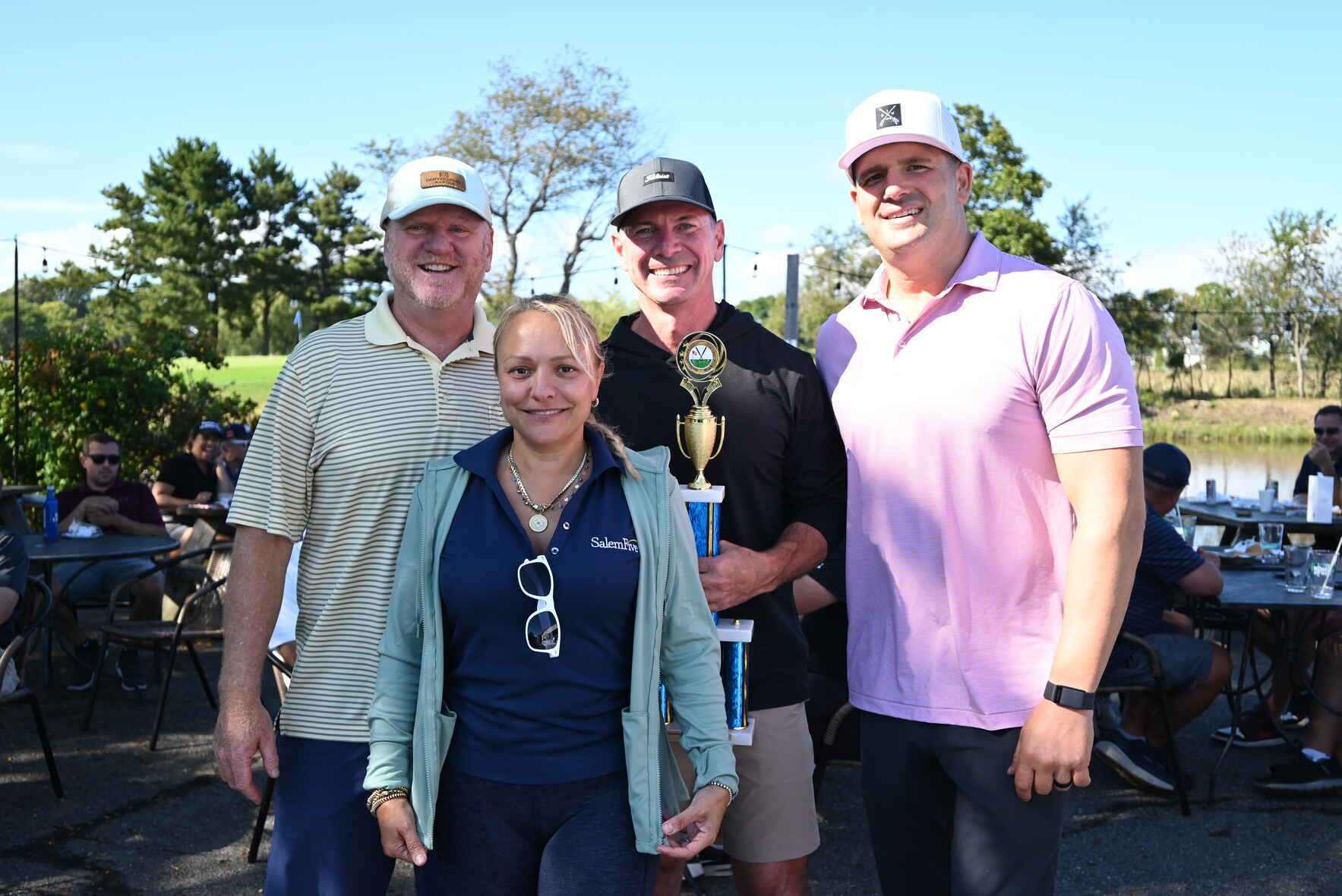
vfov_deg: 38.9
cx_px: 671
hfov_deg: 55.8
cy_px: 448
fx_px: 1268
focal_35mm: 34
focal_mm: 34
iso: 900
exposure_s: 1/1600
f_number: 5
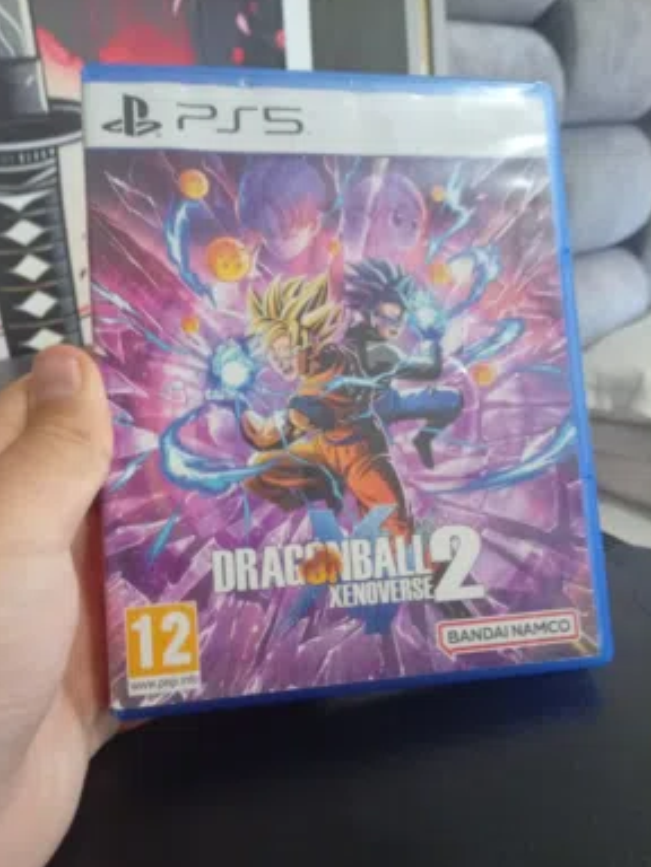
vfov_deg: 63.4
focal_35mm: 28
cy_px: 443
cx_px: 321
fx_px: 702
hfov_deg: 49.7
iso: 241
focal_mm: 3.84
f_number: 1.8
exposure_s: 1/33.3
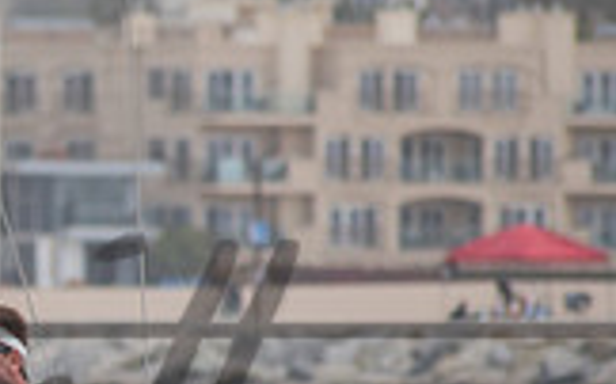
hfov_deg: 1.8
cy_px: 420
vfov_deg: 1.1
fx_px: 19914
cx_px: -247
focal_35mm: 1187
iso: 100
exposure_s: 1/500
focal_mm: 210
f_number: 5.6
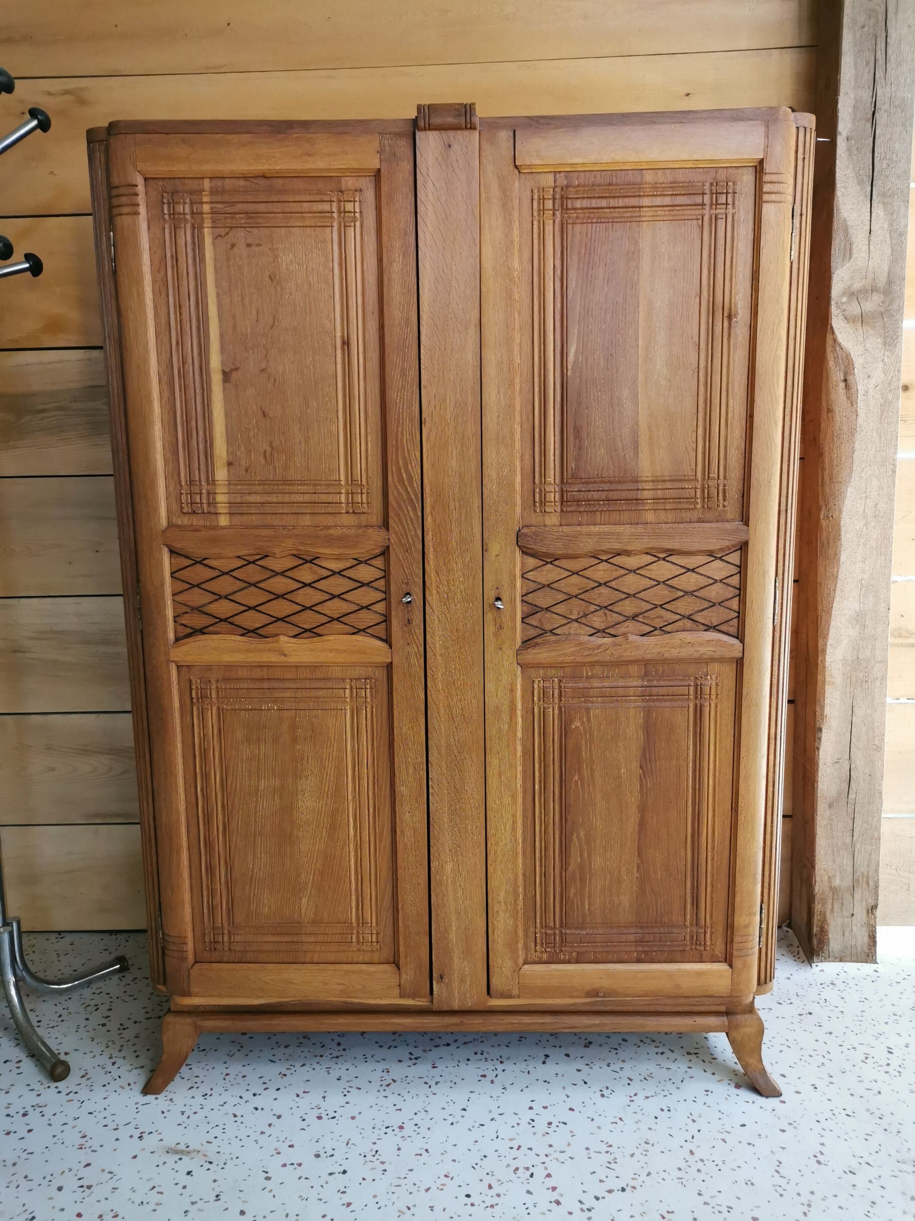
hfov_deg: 51.4
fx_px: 952
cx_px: 458
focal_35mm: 27
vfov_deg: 65.3
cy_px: 610
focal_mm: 5.58
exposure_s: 1/50
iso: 320
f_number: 1.8
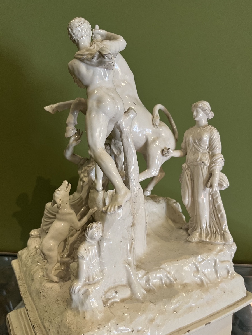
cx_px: 126
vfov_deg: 67.3
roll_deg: -1.9
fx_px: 252
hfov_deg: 53.1
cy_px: 168
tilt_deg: -7.5
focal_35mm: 26
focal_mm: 5.1
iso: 100
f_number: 1.6
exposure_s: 1/50
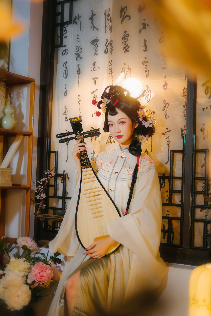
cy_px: 158
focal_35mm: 50
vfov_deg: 39.6
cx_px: 106
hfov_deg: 27.0
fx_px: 440
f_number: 1.8
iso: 100
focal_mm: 50
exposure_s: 1/125
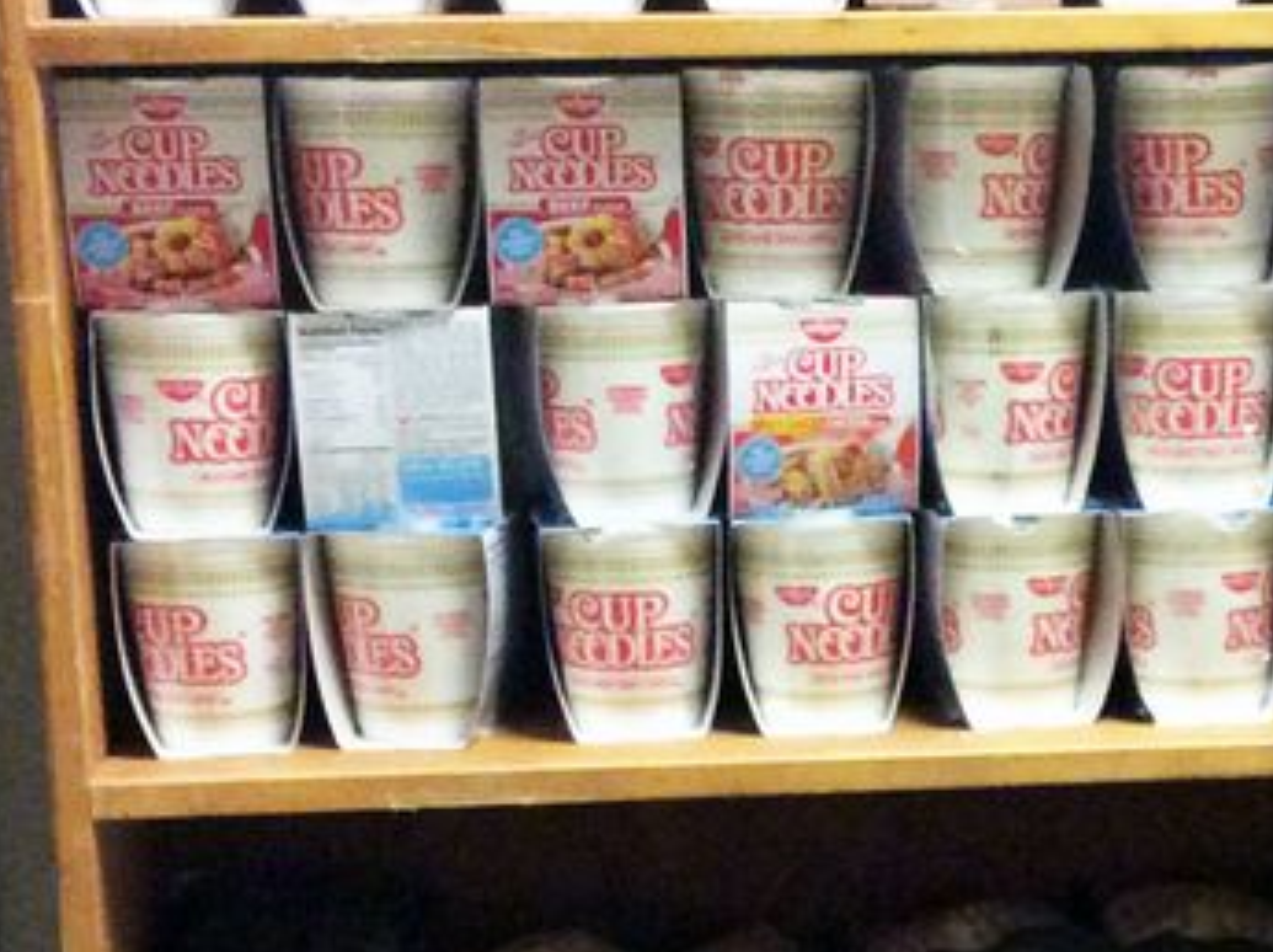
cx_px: 956
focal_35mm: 95
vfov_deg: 15.4
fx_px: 3490
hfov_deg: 20.5
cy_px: 803
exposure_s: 1/20
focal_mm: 3.3
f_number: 2.4
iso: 250
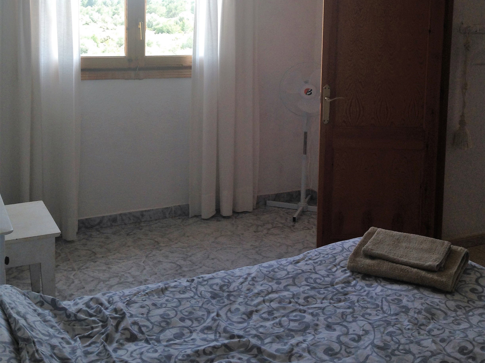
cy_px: 182
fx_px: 462
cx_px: 242
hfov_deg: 55.4
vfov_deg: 42.9
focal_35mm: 33
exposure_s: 1/120
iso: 50
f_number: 2.4
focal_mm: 4.12
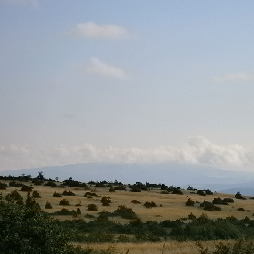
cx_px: 191
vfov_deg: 12.6
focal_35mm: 138
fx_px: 1146
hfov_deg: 12.6
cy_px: 169
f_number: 14
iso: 80
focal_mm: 15.4
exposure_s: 1/160
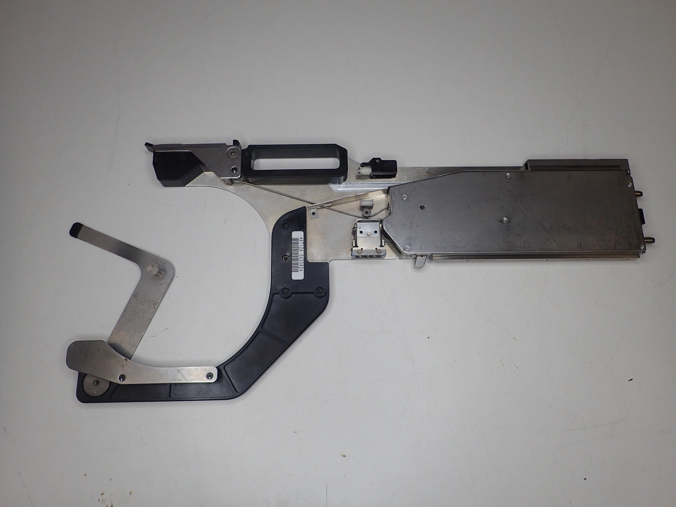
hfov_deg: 69.4
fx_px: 488
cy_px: 254
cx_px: 338
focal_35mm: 25
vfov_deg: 54.9
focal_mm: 4.5
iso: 100
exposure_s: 1/320
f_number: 2.8
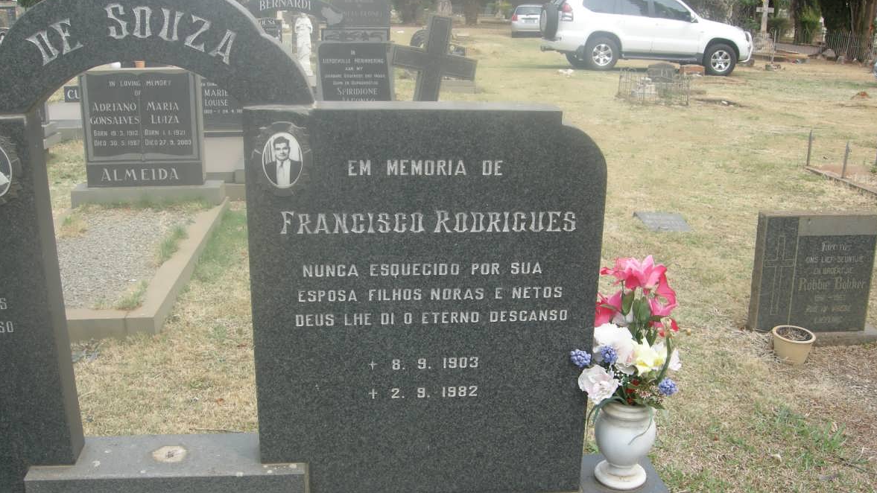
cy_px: 317
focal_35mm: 40
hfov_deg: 50.5
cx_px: 446
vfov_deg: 29.6
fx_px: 930
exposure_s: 1/99.1
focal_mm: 7.5
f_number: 4.3
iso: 64
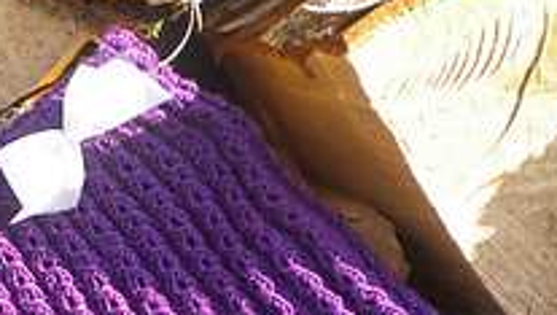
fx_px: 1360
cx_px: 100
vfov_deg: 12.7
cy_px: 432
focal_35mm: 92
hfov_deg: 22.8
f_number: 4.6
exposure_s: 1/166
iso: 100
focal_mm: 6.3
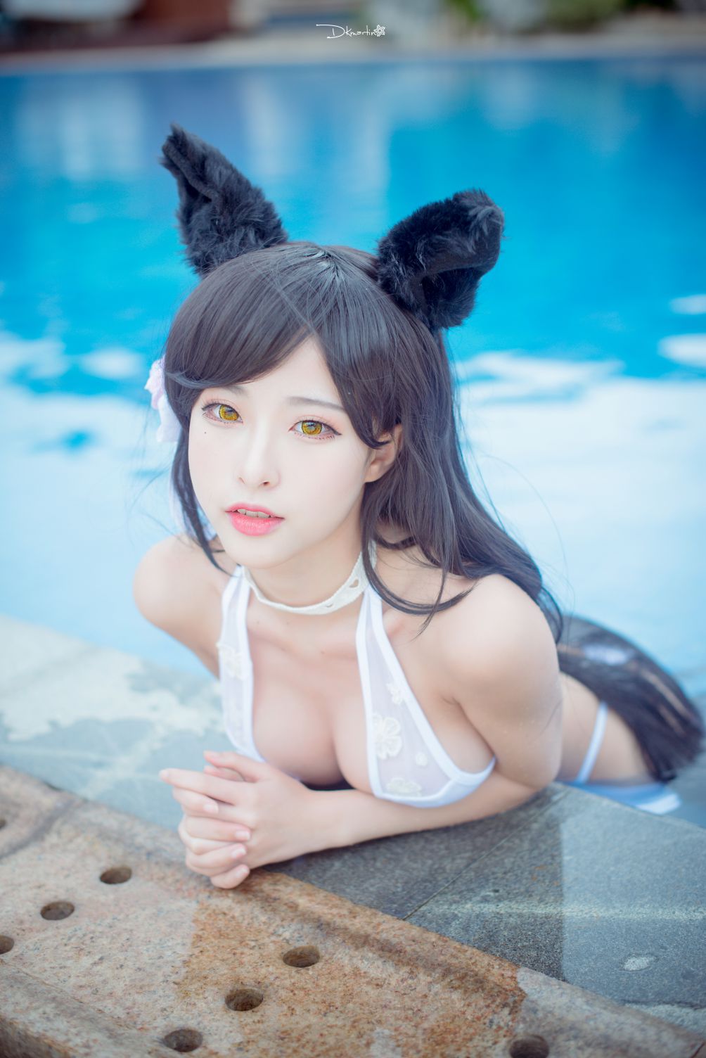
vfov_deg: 39.6
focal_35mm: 50
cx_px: 353
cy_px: 529
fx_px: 1469
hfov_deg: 27.0
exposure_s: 1/800
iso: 200
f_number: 2.2
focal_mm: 50
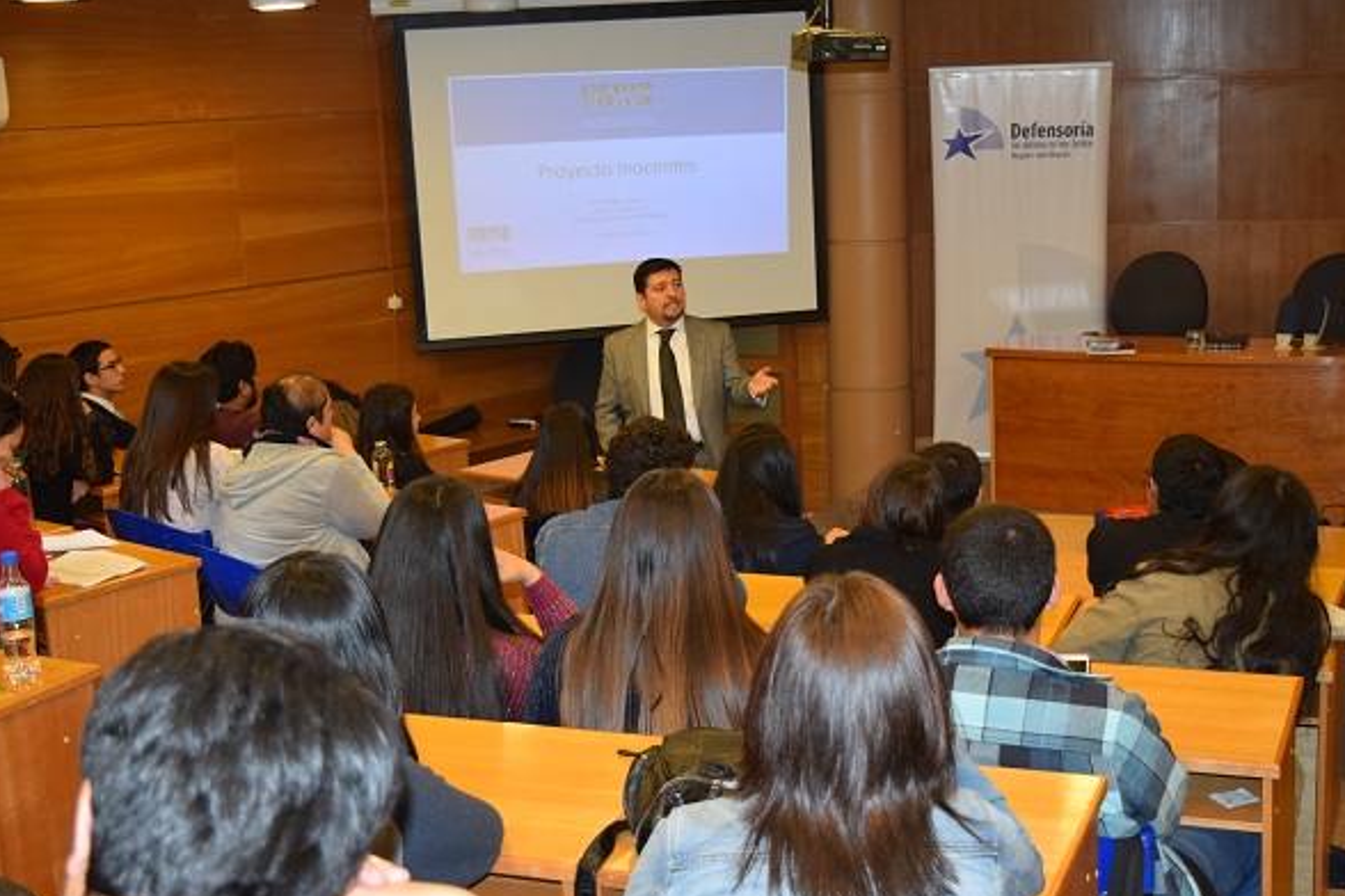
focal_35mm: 49
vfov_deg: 27.5
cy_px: 453
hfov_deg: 40.3
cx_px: 677
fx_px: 1831
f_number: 4.5
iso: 800
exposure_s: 1/80
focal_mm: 32
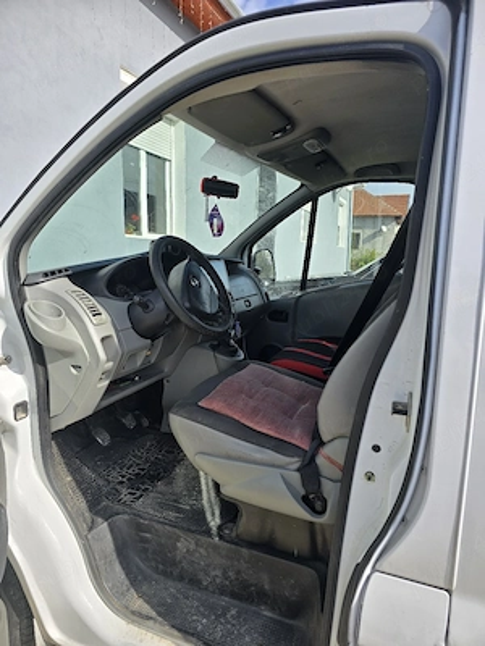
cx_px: 242
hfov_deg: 58.9
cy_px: 323
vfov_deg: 73.9
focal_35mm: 23
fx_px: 430
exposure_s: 1/588
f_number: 1.7
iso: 12
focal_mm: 6.3
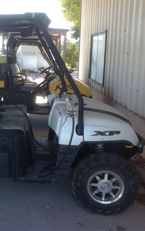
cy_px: 113
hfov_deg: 24.2
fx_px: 322
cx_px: -1
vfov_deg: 39.6
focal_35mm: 51
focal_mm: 4.28
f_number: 2.4
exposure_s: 1/340
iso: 50
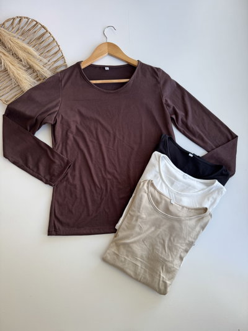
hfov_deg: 56.8
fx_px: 229
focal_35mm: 24
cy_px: 166
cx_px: 124
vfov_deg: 71.6
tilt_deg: -83.2
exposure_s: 1/121
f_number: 1.78
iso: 100
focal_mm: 6.76
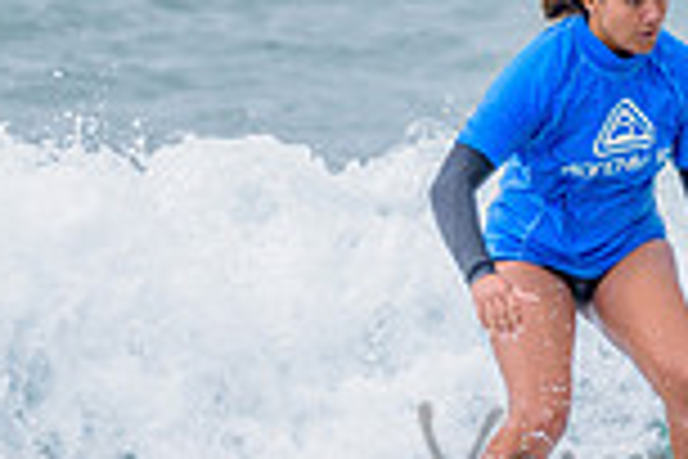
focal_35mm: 2323
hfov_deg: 0.9
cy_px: 237
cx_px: 639
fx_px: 44392
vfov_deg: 0.6
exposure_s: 1/2000
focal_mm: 500
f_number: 5.6
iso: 640
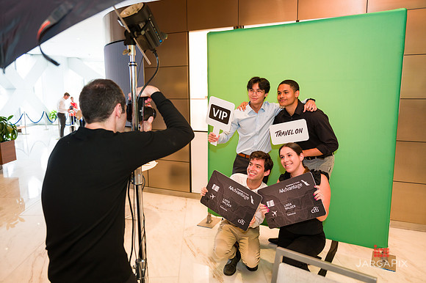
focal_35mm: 26
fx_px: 307
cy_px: 142
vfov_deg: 49.5
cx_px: 213
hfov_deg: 69.4
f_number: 3.2
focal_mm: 26
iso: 320
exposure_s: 1/200
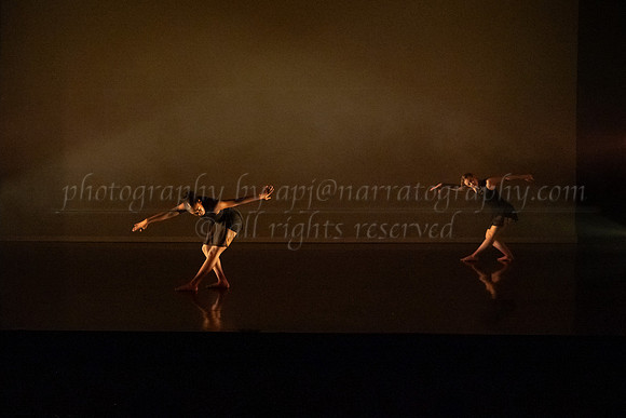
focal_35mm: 71
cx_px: 214
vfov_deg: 19.2
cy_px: 209
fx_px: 1237
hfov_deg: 28.2
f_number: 3.2
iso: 4000
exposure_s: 1/320
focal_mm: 54
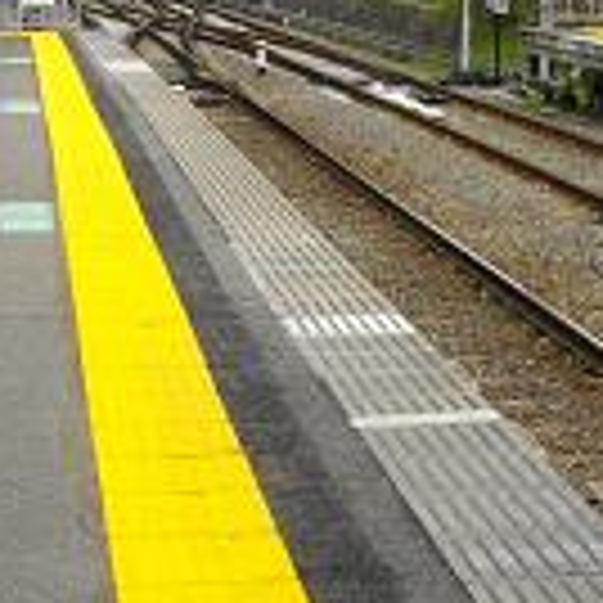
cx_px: 425
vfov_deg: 20.7
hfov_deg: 21.0
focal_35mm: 82
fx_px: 1616
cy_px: 50
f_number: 5.5
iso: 100
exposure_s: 1/160
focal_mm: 5.7
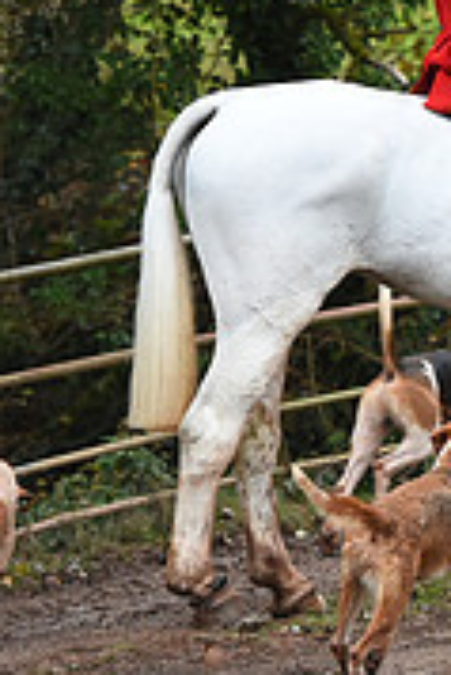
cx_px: 1065
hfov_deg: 2.6
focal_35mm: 536
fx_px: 10052
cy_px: 72
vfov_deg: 3.8
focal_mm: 165
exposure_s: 1/1000
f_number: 3.5
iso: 2800
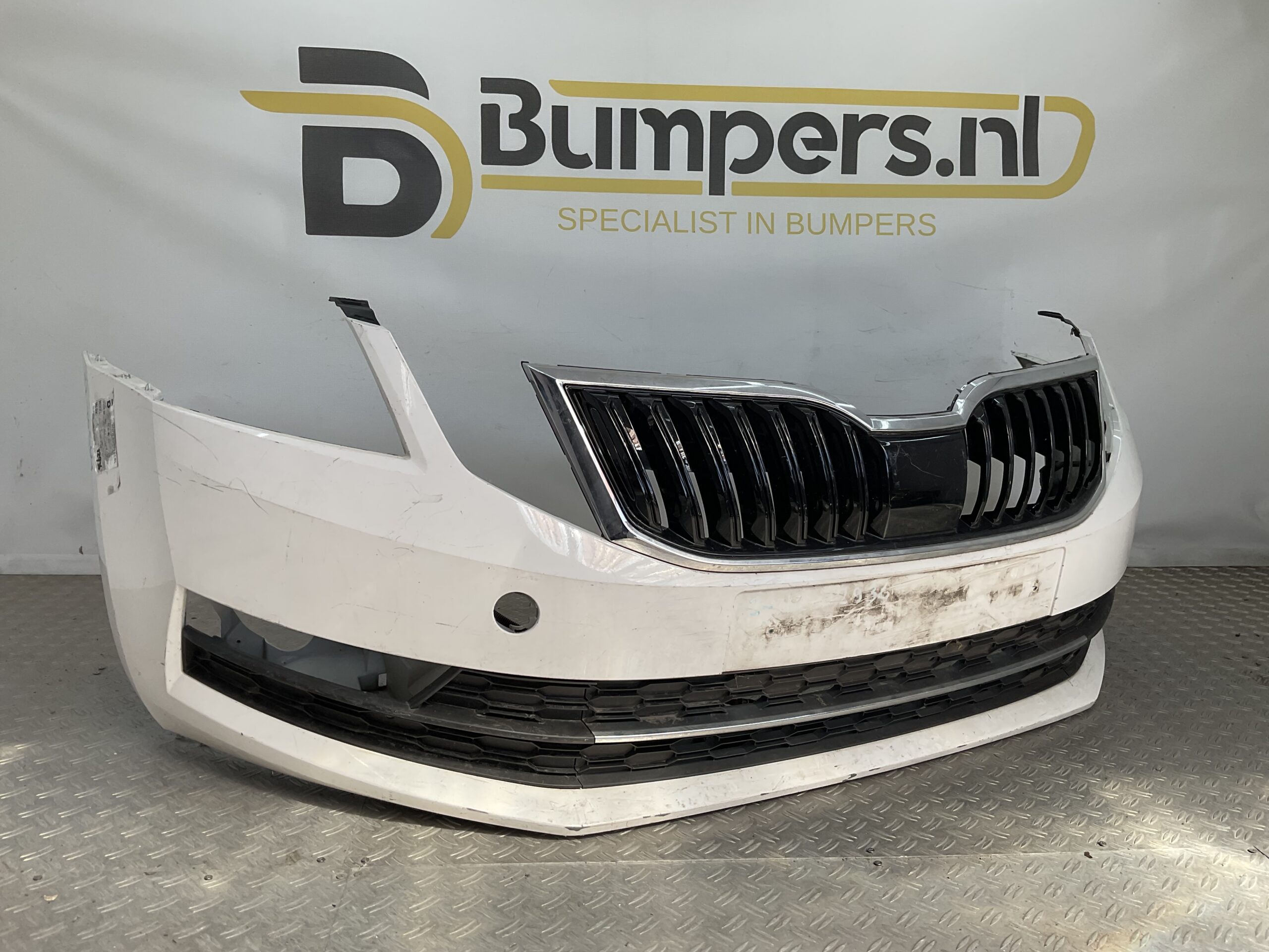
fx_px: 1063
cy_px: 476
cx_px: 634
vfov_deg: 48.2
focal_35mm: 29
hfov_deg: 61.7
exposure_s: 1/491
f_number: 1.8
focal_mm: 3
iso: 16
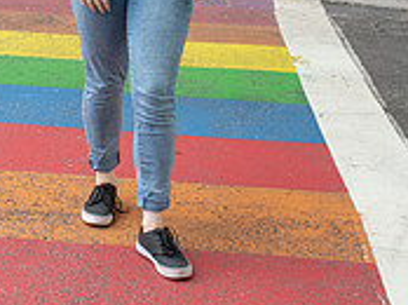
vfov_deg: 13.1
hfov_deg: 17.6
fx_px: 1318
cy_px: 47
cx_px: 166
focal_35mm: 112
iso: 280
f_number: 8
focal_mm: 30
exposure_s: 1/250
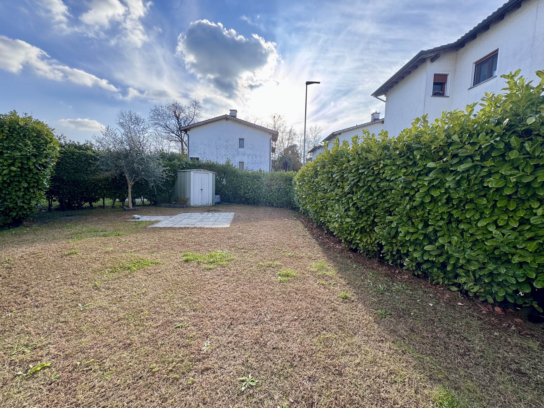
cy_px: 204
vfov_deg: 85.7
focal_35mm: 14
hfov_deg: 102.1
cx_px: 272
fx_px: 220
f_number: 2.2
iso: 40
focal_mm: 2.22
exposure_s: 1/399
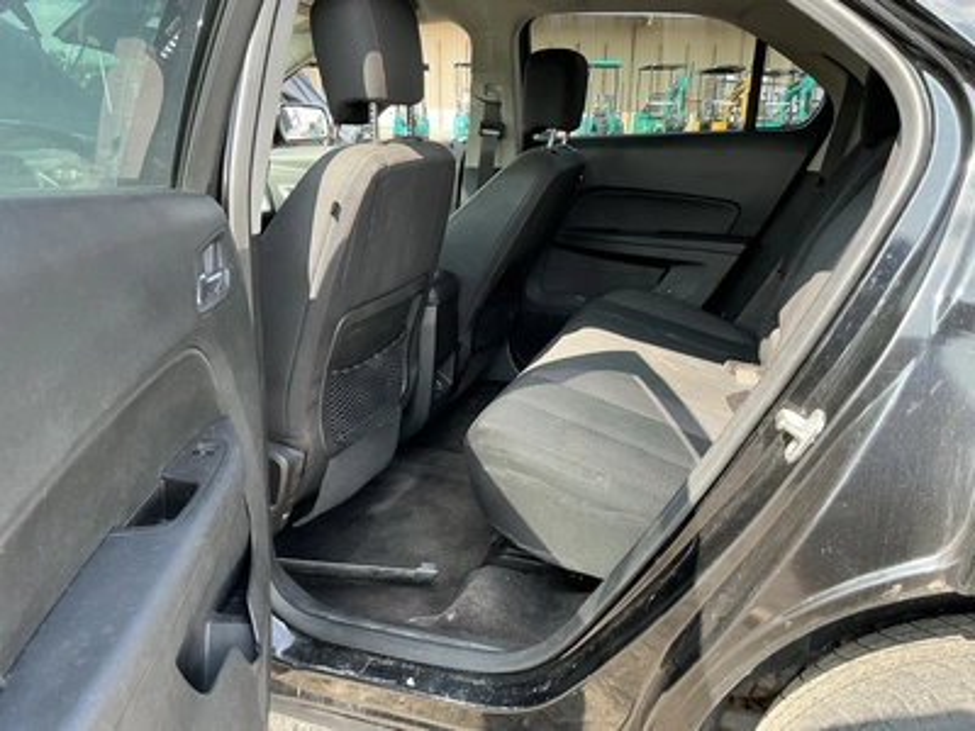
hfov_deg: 63.4
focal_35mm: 28
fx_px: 789
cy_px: 366
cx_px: 488
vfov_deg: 49.7
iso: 32
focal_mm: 3
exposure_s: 1/122
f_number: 1.8
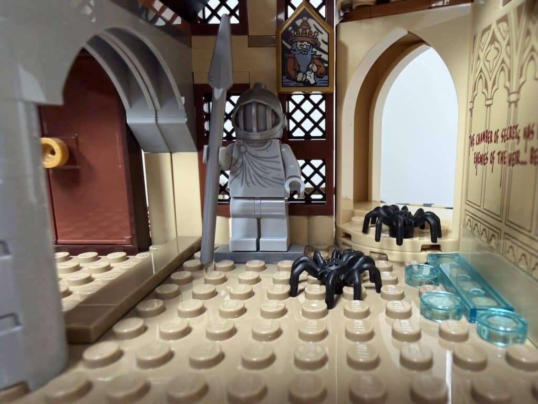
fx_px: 373
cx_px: 269
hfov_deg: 71.6
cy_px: 202
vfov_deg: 56.8
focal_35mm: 24
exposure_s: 1/60
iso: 320
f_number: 2.2
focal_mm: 2.22
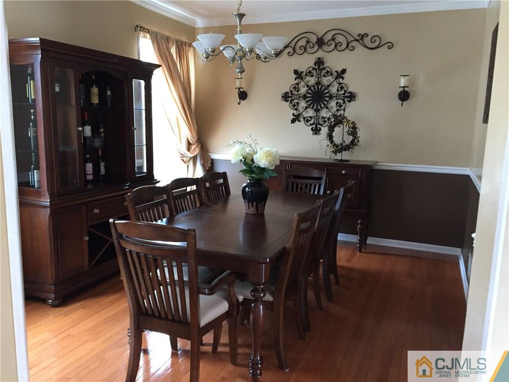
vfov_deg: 48.2
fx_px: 426
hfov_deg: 61.7
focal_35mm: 29
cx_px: 254
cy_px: 191
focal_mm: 4.15
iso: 200
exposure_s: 1/30
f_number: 2.2
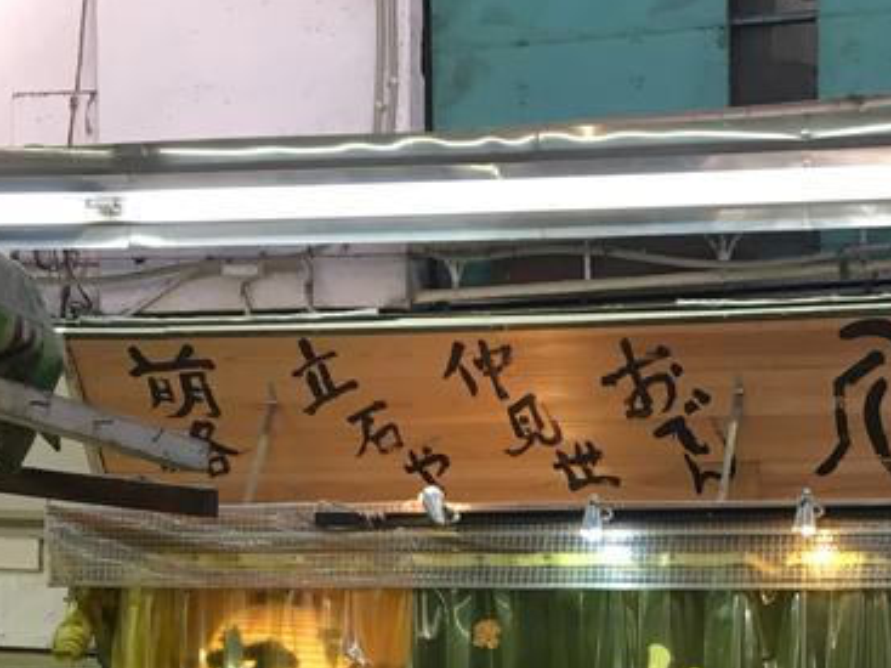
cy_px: 882
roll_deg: -3.0
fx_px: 2084
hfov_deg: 23.6
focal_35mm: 81
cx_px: 762
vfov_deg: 17.1
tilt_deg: -3.4
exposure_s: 1/30
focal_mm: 4.15
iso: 50
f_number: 2.2
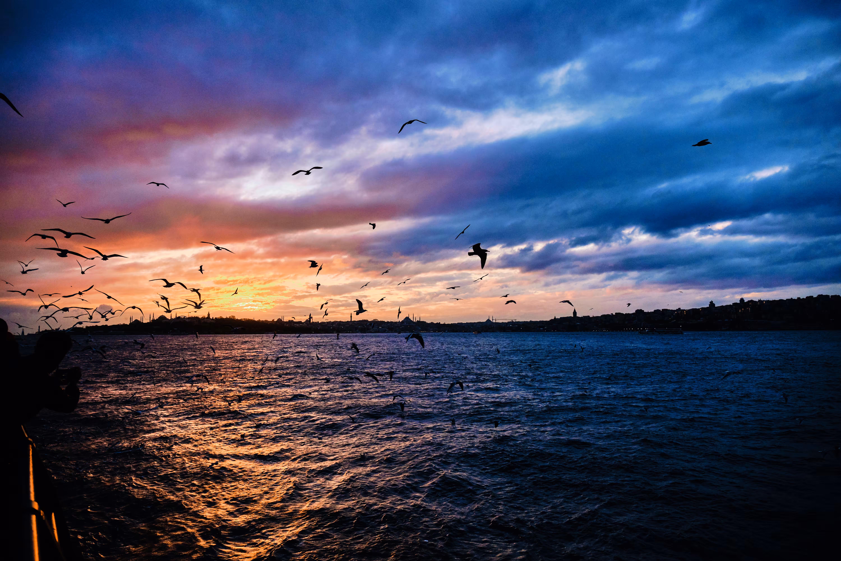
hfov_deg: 73.7
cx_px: 420
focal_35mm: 24
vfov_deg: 53.1
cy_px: 280
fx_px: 561
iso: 320
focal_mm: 16
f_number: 2.8
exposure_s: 1/1600
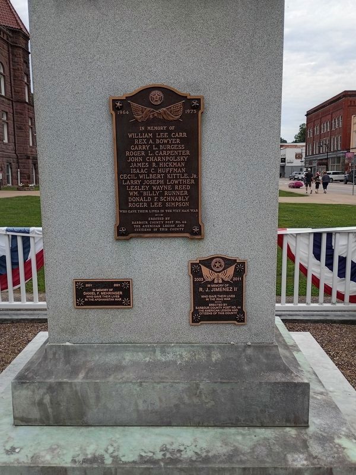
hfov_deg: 48.2
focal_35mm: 29
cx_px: 178
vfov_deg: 61.7
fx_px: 398
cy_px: 238
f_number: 1.8
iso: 107
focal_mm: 4.27
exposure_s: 1/997
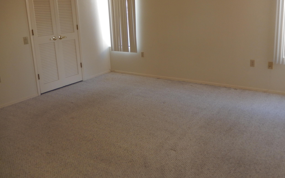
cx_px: 158
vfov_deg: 39.0
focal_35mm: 32
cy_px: 61
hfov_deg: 59.5
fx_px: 249
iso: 125
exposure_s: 1/30
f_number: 3.4
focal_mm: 4.5
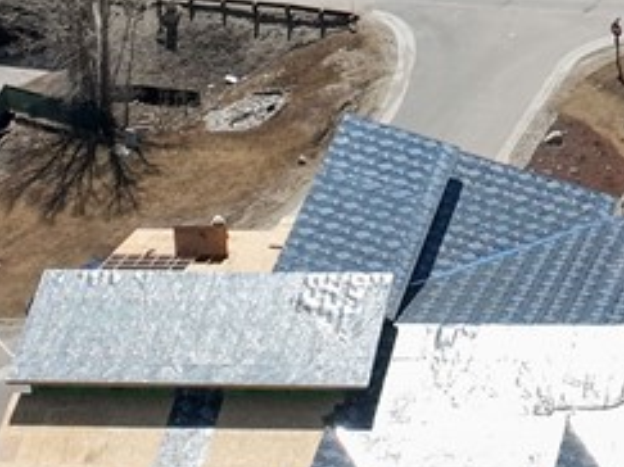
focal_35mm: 158
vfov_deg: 8.8
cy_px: -505
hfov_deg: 11.8
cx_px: 1012
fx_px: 2847
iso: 150
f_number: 2.8
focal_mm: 12.29
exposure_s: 1/3200
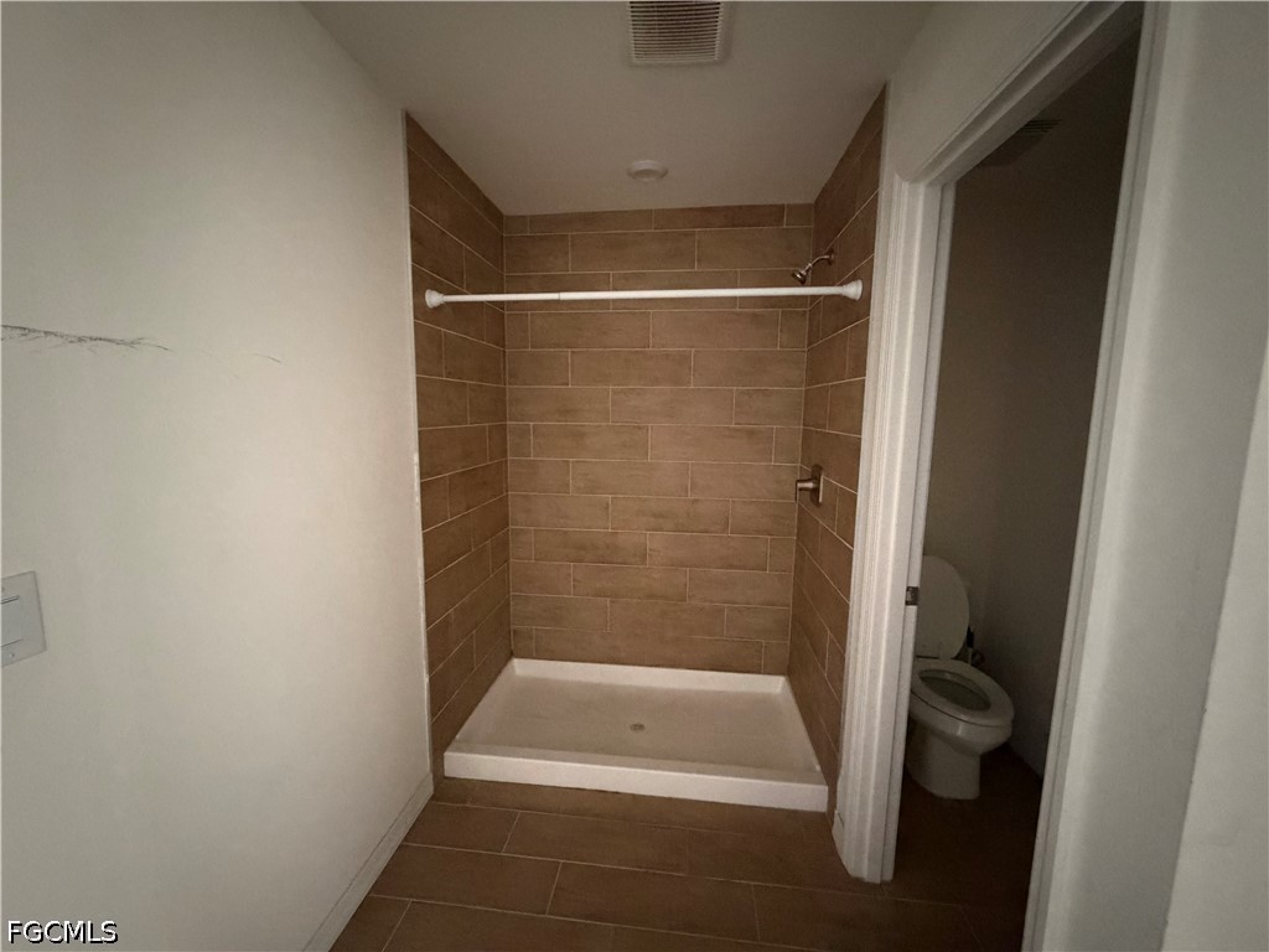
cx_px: 634
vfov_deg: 85.7
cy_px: 476
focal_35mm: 14
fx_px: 513
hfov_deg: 102.1
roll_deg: -0.1
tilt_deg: -6.9
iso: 1600
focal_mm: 2.22
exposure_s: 1/38
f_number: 2.2
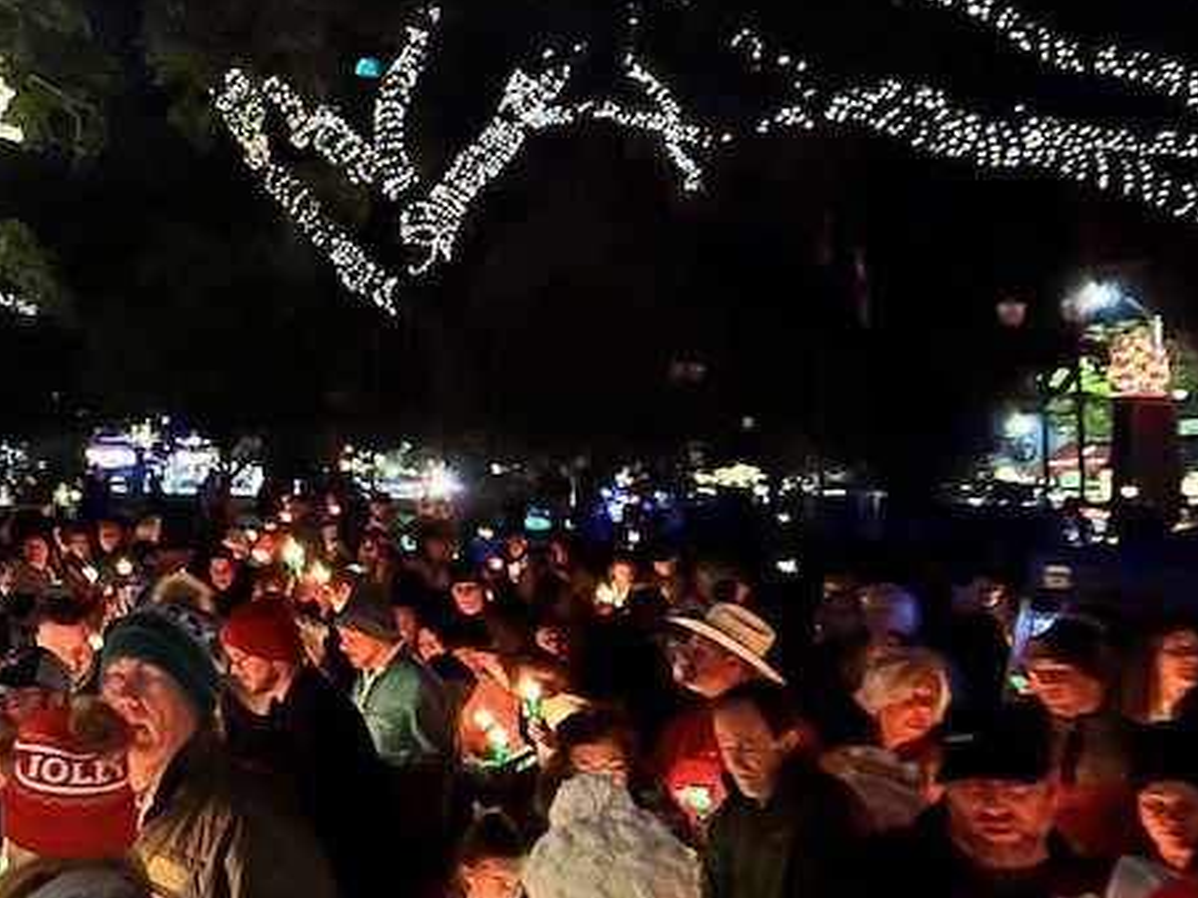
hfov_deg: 24.7
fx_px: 2388
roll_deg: -1.0
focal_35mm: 69
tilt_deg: +4.7
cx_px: -342
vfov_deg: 21.2
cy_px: 313
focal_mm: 5.7
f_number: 1.5
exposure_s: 1/15
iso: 2000
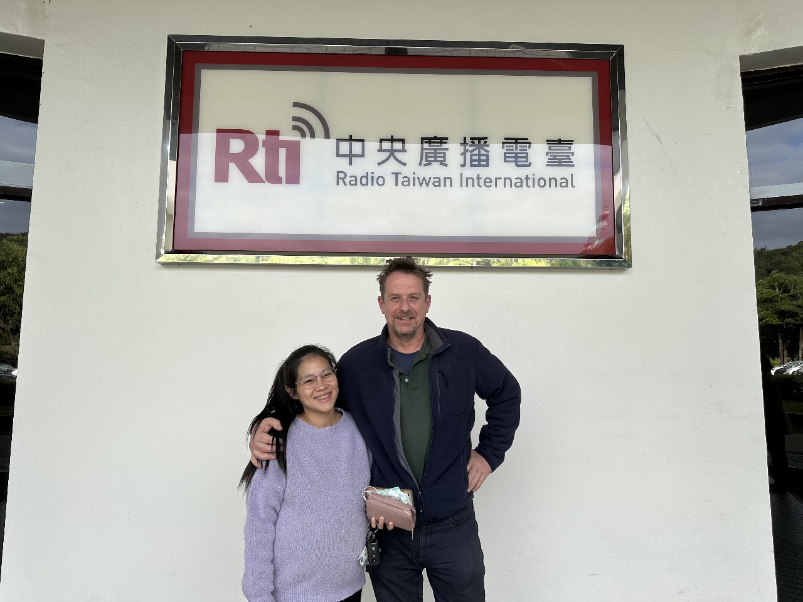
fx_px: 557
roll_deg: -0.9
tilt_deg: +5.3
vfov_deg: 56.8
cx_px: 402
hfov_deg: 71.6
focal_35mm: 24
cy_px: 301
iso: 80
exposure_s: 1/597
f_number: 1.78
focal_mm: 6.86
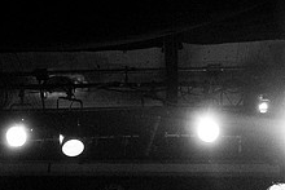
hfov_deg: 25.4
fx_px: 626
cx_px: 80
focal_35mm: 79
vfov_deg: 16.7
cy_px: 220
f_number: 3.2
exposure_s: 1/100
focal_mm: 20
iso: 800
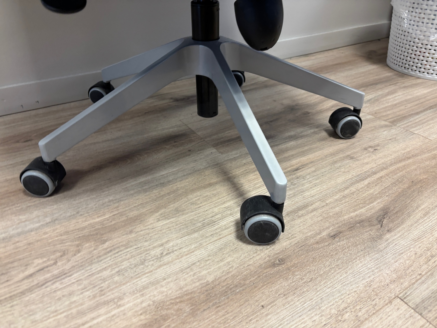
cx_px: 218
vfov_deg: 53.1
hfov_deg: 67.3
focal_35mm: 26
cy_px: 164
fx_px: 328
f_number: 1.6
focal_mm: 5.96
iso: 160
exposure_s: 1/50
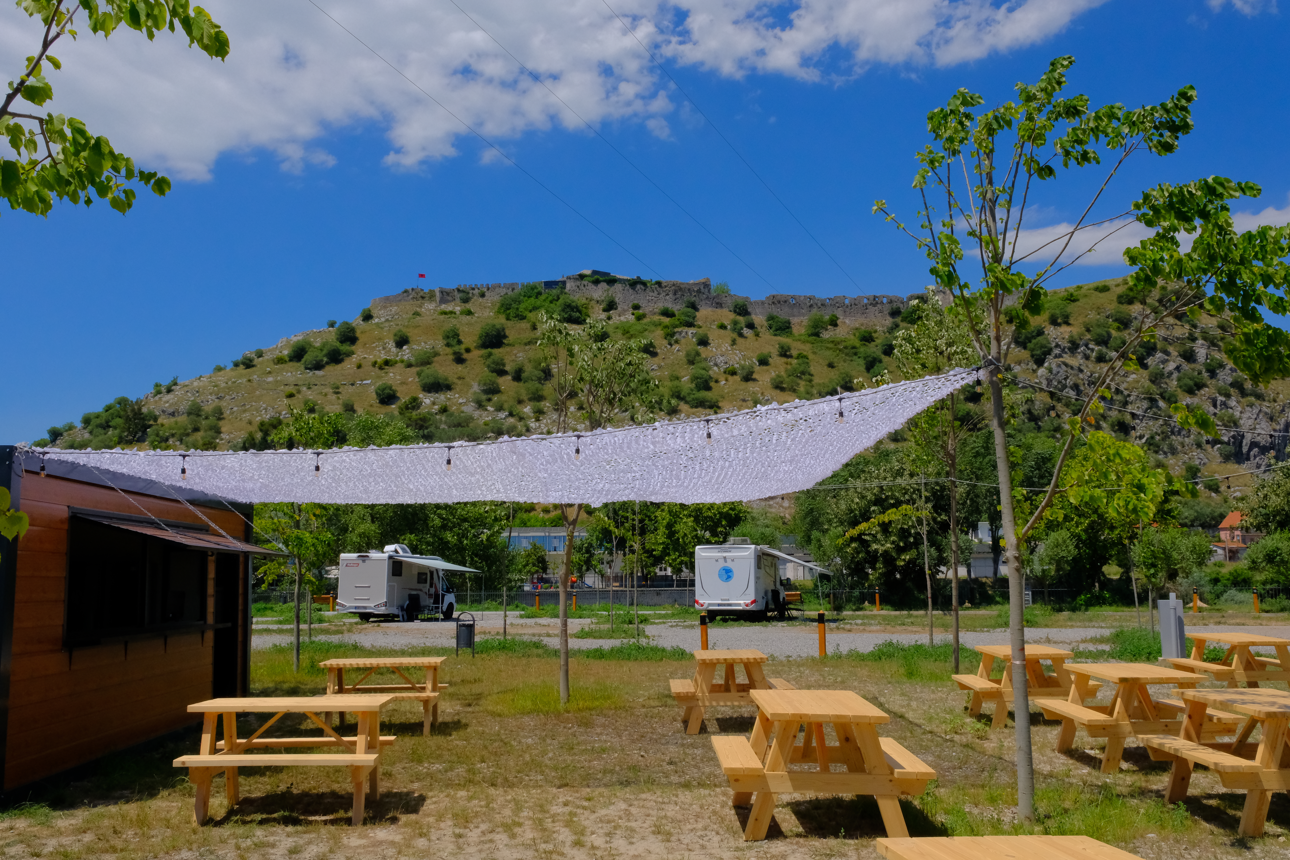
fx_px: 1075
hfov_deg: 61.9
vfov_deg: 43.6
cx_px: 645
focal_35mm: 30
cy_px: 430
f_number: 11
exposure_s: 1/2900
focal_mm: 20.2
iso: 1600
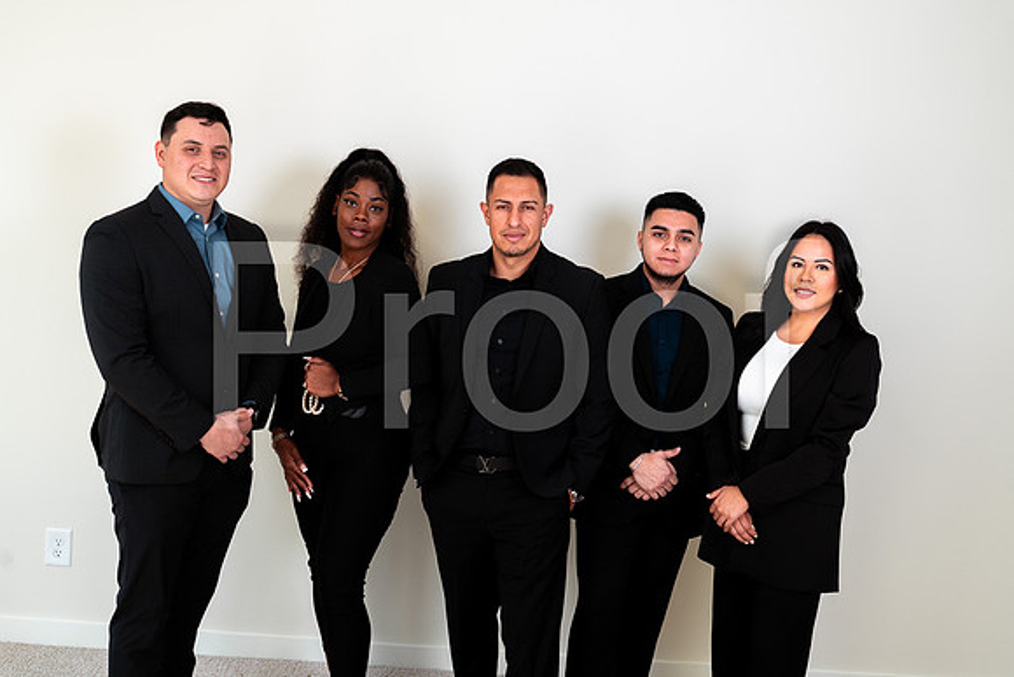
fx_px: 1155
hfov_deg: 47.4
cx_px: 507
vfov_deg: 32.6
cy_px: 338
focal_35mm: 41
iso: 200
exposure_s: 1/160
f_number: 5.6
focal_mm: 41
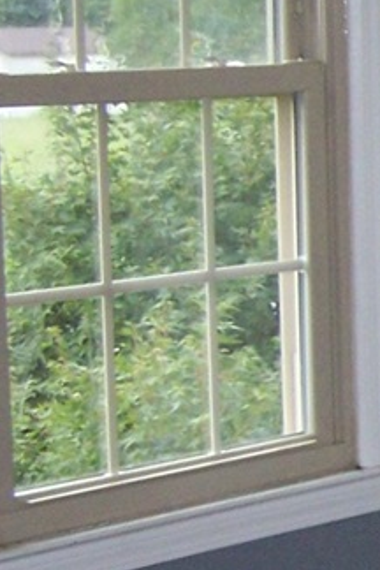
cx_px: 955
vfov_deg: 13.2
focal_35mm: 156
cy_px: 292
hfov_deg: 8.0
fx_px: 2470
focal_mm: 6.3
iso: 140
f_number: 2.8
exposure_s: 1/60
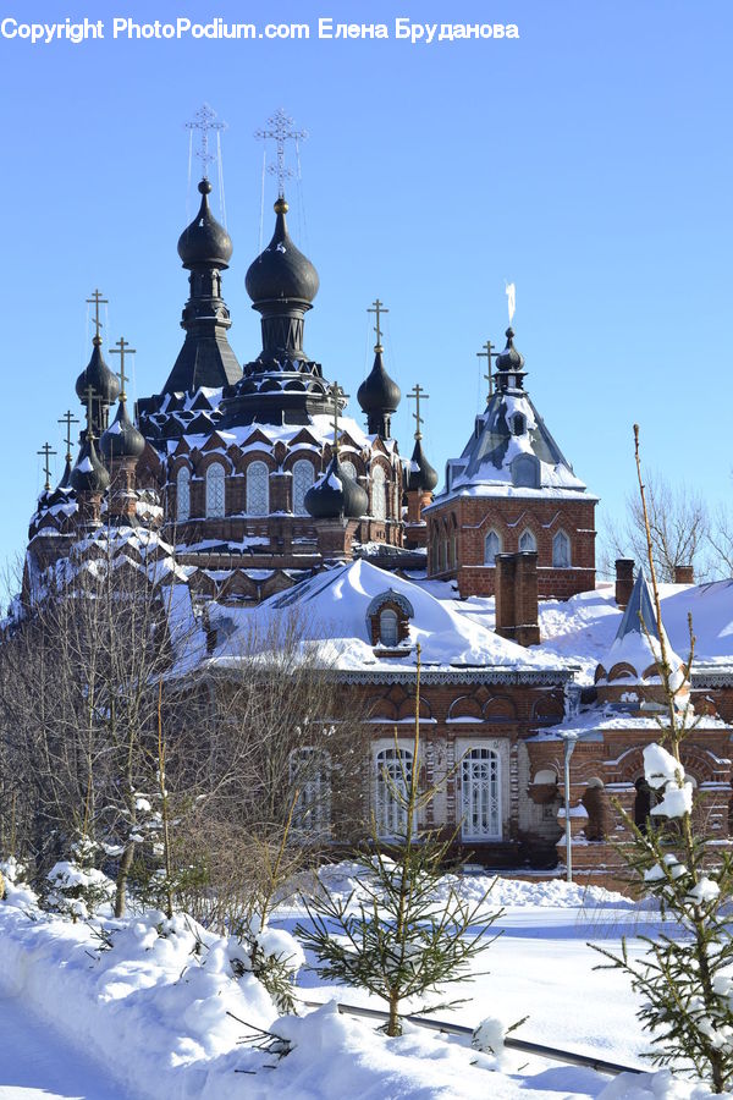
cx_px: 366
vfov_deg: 27.0
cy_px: 550
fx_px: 2290
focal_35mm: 75
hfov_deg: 18.2
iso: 200
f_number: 9
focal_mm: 50
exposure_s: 1/320
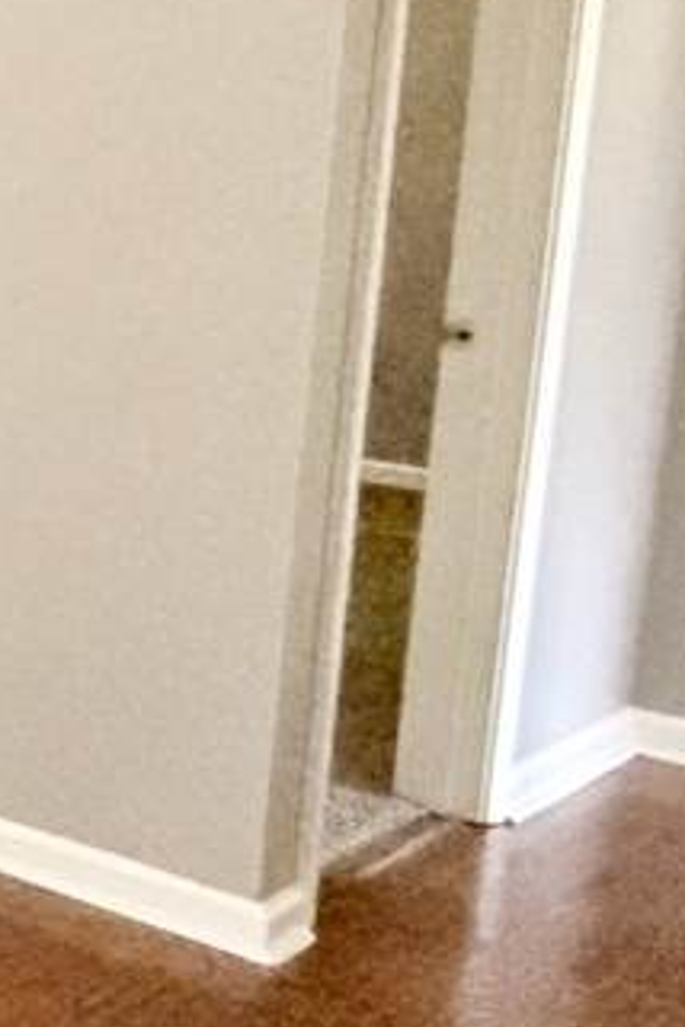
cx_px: -1344
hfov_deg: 11.7
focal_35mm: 58
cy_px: 259
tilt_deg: -5.9
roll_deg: +0.5
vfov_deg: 33.8
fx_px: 1655
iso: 500
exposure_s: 1/60
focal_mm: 2.22
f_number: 2.2
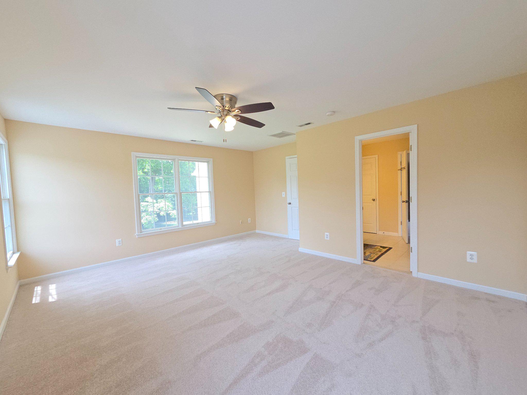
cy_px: 198
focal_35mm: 13
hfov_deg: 106.2
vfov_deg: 89.9
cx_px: 264
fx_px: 198
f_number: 2.2
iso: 100
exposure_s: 1/120
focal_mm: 2.2
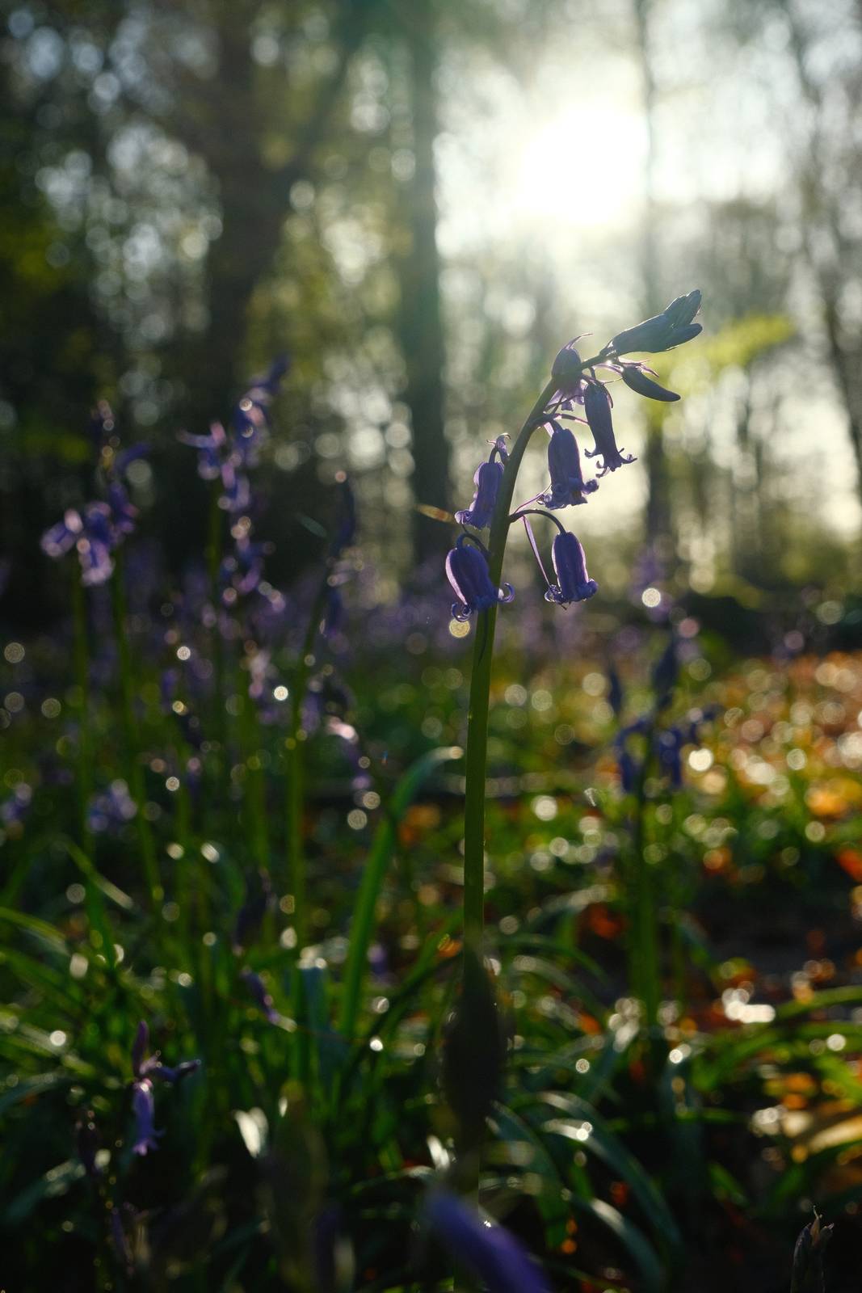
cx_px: 431
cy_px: 646
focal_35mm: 51
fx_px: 1831
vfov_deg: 38.9
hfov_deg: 26.5
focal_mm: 34.2
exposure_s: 1/220
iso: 320
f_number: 5.6
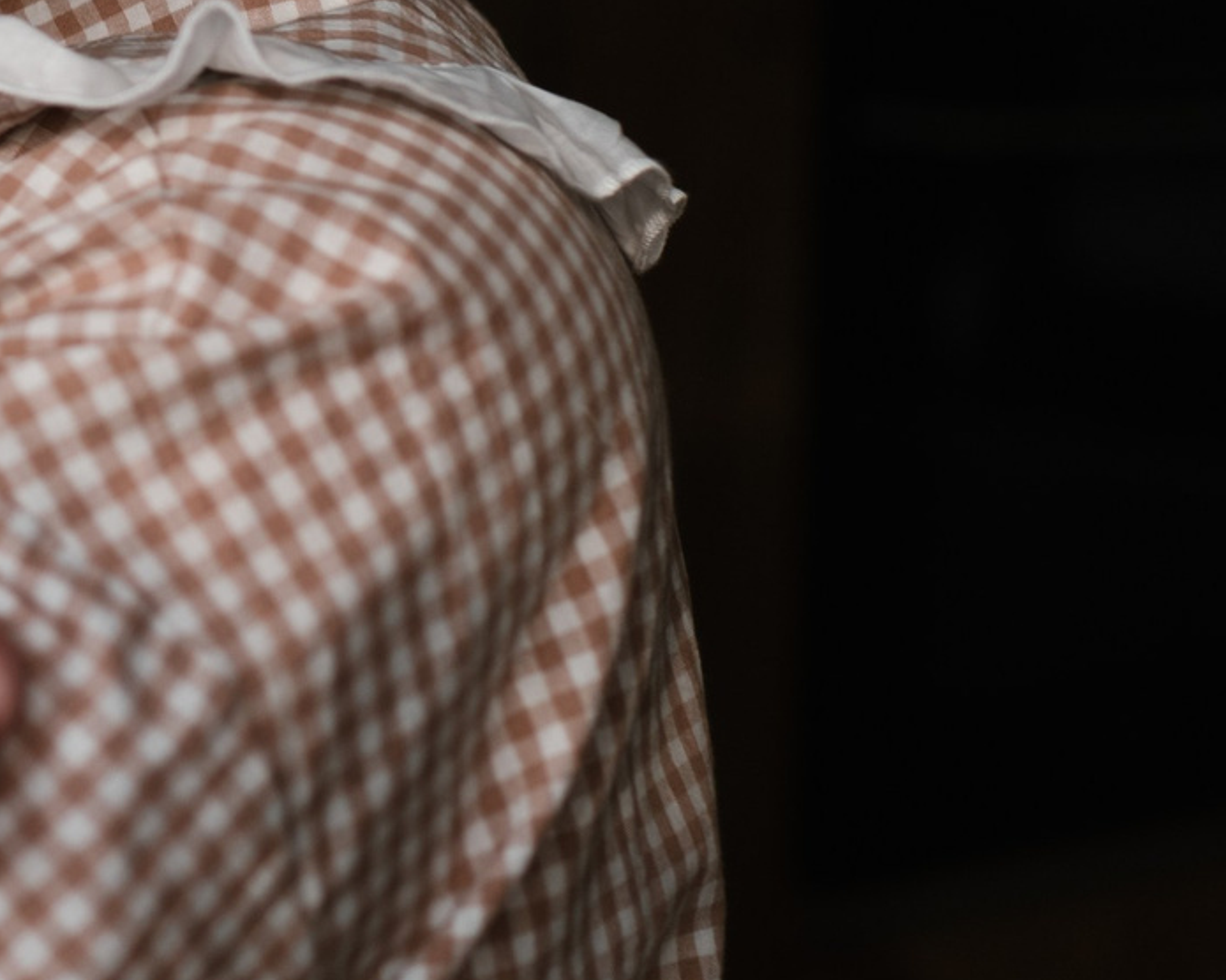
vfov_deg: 12.3
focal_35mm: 121
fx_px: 4390
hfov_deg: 14.6
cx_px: -723
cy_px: -336
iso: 200
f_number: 2.2
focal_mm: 35
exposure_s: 1/250
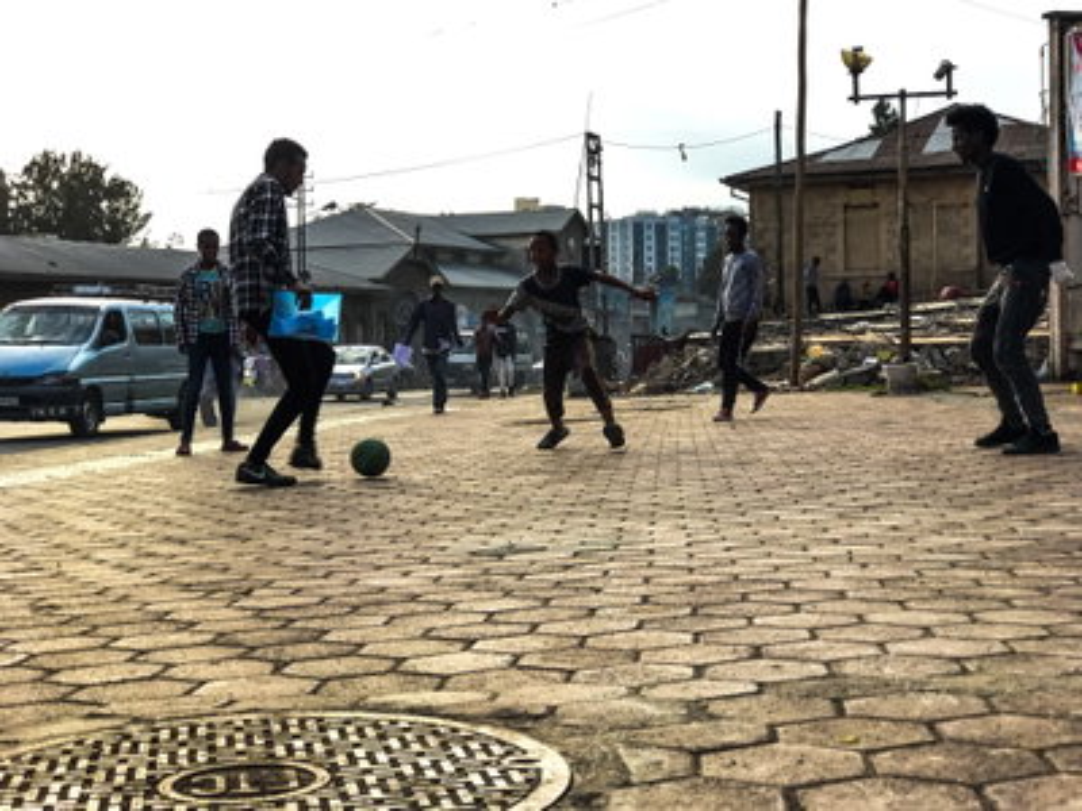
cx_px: 541
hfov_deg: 33.8
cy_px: 406
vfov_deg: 25.7
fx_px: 1782
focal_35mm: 57
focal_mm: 6.6
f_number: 2.8
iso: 20
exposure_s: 1/203
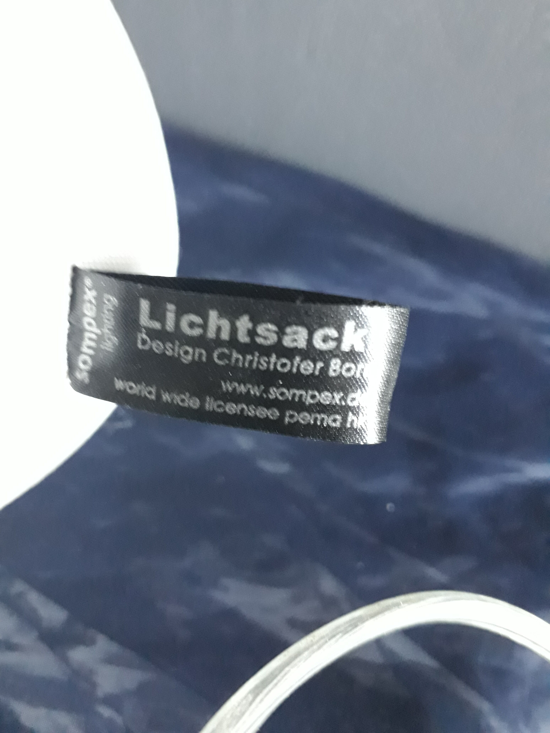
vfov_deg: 65.3
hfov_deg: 51.4
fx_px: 572
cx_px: 275
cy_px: 366
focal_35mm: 27
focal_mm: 3.6
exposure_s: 1/17
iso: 500
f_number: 1.9
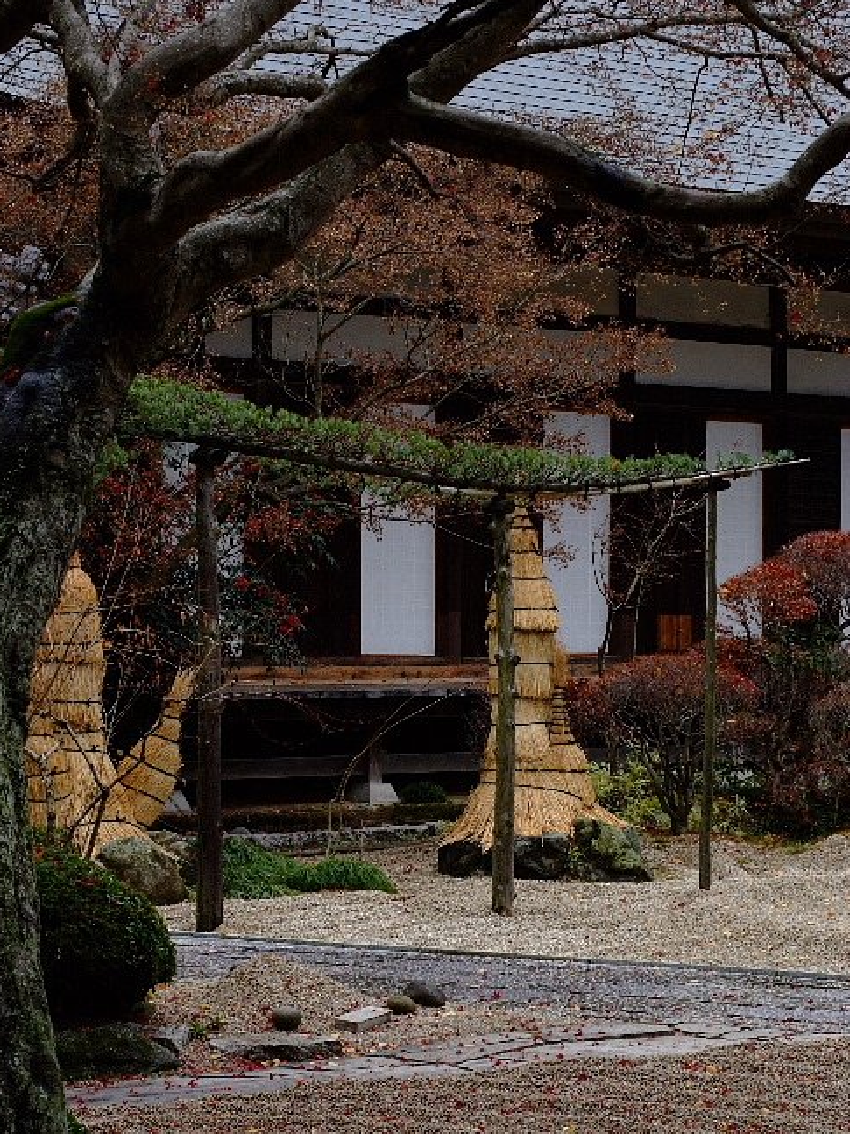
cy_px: 668
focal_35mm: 125
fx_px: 4094
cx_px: 421
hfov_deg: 11.9
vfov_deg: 15.8
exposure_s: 1/60
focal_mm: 70
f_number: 8
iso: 400
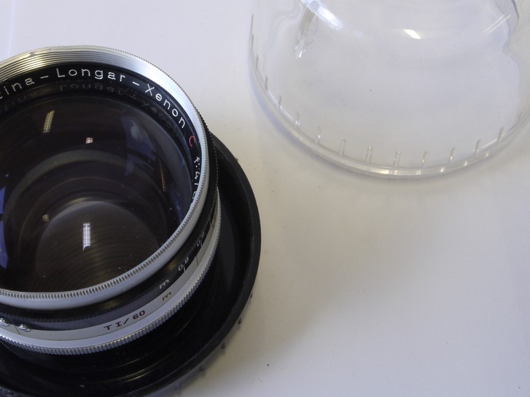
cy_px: 126
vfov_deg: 22.1
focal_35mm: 66
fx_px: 1010
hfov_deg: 29.4
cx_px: 230
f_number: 13
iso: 400
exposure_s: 1/13
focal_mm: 20
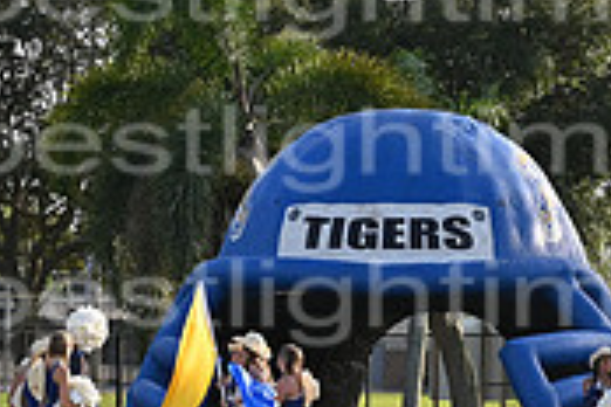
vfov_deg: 5.9
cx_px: 428
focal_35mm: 233
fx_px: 3954
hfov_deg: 8.8
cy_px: 379
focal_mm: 70
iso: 800
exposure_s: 1/8000
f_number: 4
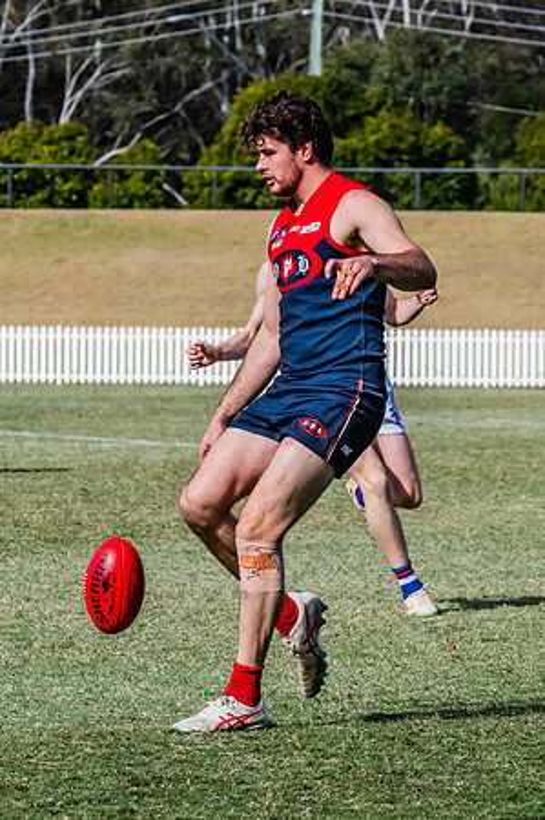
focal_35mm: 357
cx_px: 281
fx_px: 8119
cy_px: 454
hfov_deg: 3.8
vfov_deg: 5.8
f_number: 10
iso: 800
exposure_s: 1/1600
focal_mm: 170
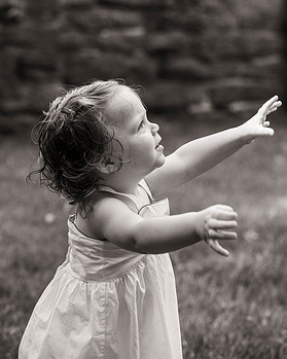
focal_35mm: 109
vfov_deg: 17.6
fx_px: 1158
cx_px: 151
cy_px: 146
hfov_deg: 14.1
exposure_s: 1/400
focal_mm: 90
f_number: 4.5
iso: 640
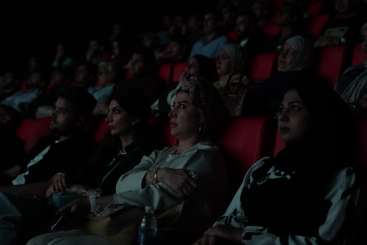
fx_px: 622
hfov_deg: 32.9
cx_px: 184
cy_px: 122
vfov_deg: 22.3
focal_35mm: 61
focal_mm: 61
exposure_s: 1/50
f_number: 2.8
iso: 6400
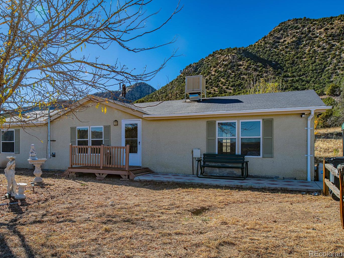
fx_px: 268
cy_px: 125
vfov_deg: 51.3
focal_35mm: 27
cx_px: 148
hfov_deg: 65.0
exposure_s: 1/500
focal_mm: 24
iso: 200
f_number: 13
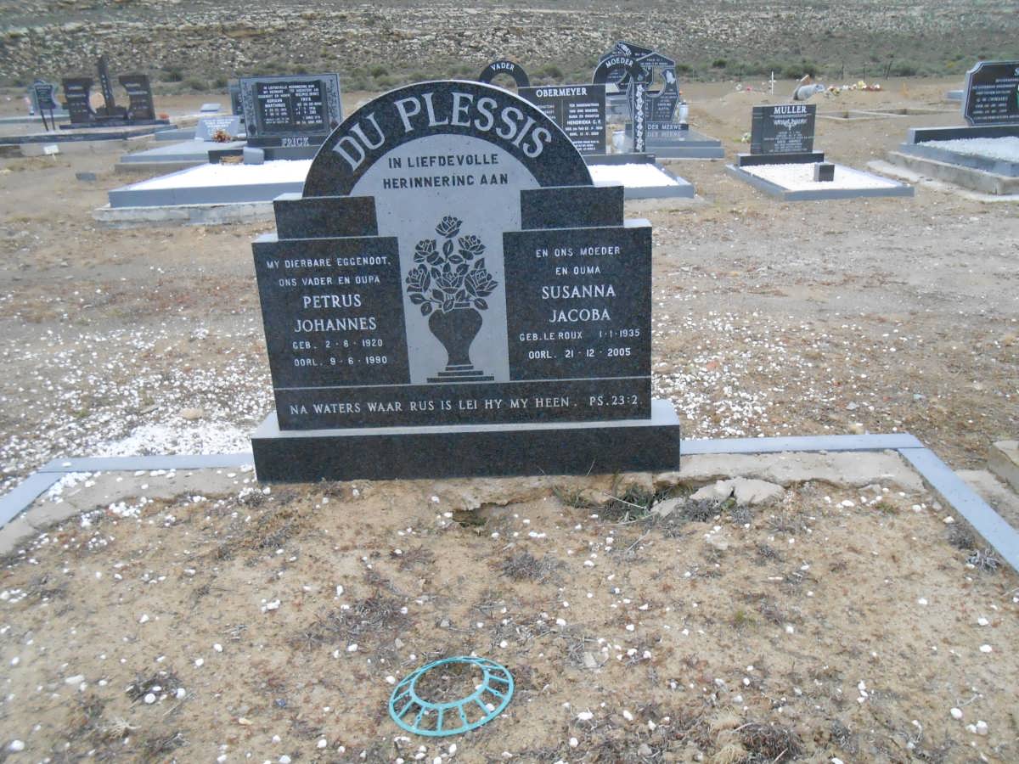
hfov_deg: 60.0
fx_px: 883
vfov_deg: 46.8
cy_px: 382
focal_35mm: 30
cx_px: 510
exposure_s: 1/200
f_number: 3.8
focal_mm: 5.3
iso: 400
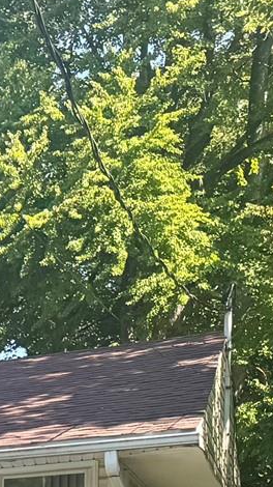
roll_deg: +1.7
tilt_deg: -4.4
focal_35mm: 114
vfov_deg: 16.6
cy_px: 786
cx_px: -716
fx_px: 1469
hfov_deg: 8.0
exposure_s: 1/966
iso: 80
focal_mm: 6.76
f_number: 1.78
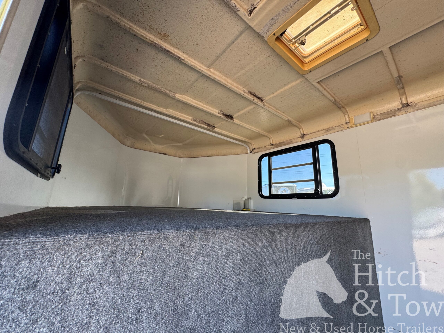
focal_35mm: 14
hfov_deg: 102.1
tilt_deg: +12.7
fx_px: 180
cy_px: 166
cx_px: 222
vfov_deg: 85.7
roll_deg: -0.3
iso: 80
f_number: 2.2
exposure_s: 1/99
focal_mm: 2.22
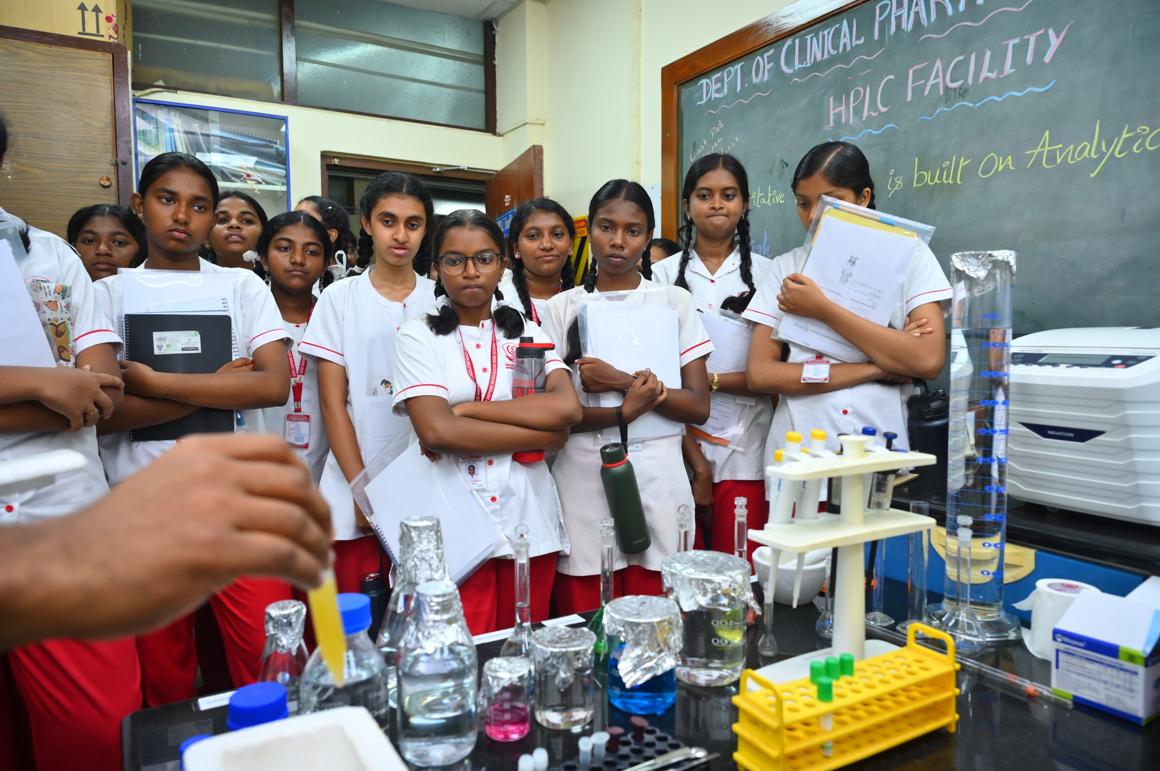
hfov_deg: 73.8
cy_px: 386
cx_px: 580
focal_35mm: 24
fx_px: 773
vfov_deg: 53.1
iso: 1000
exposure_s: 1/160
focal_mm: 24
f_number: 4.5
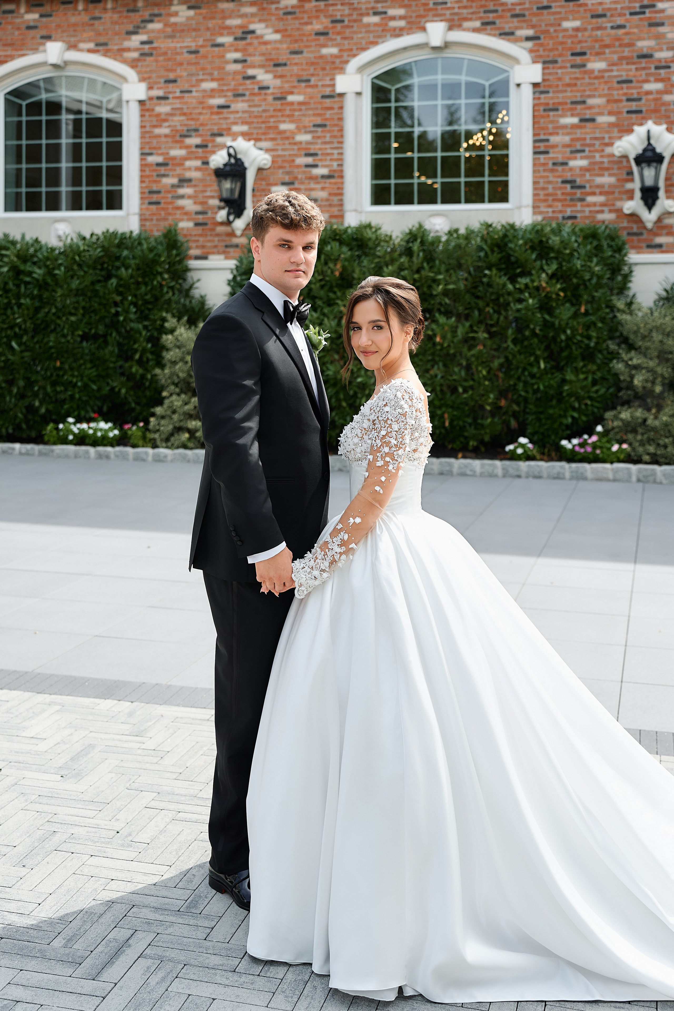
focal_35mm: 40
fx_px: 1123
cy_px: 506
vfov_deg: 48.5
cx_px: 337
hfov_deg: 33.4
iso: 400
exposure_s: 1/1600
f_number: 3.2
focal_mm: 40
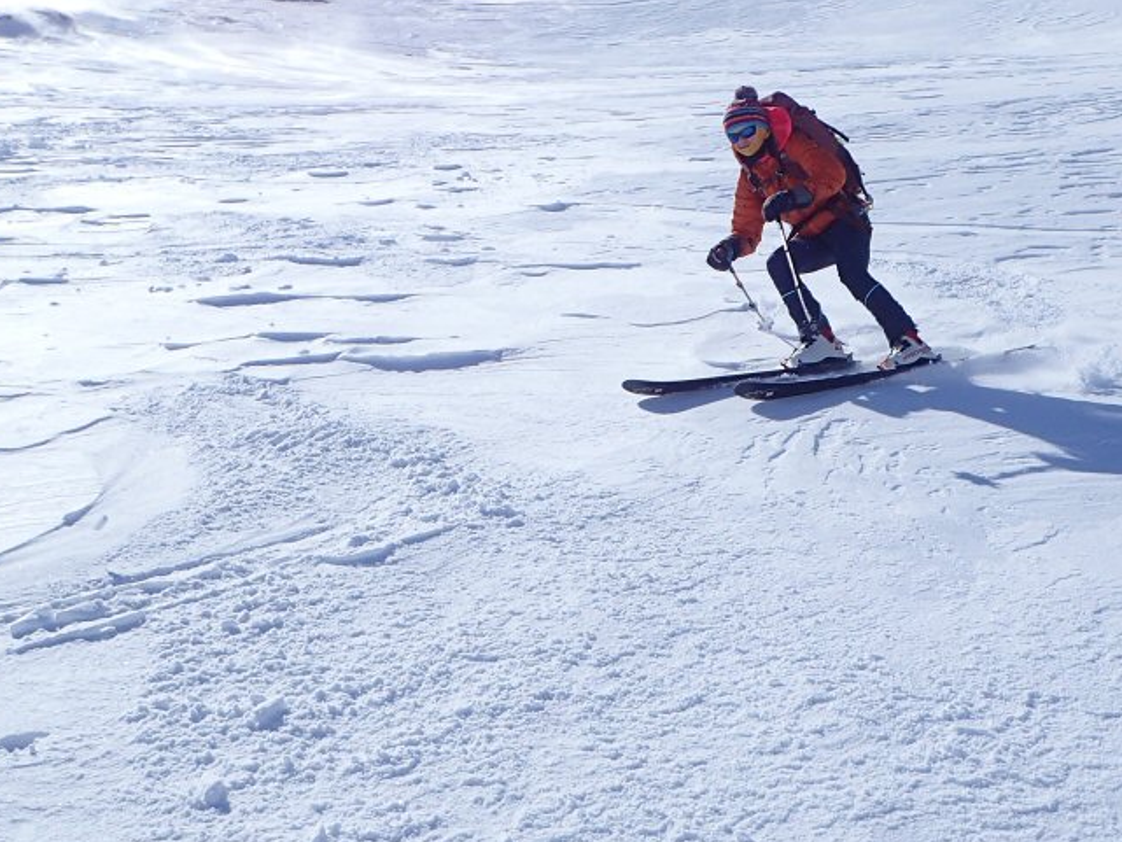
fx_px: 1686
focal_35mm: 52
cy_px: 354
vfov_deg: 28.0
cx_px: 780
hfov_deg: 36.3
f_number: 8
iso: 100
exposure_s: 1/500
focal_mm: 4.5
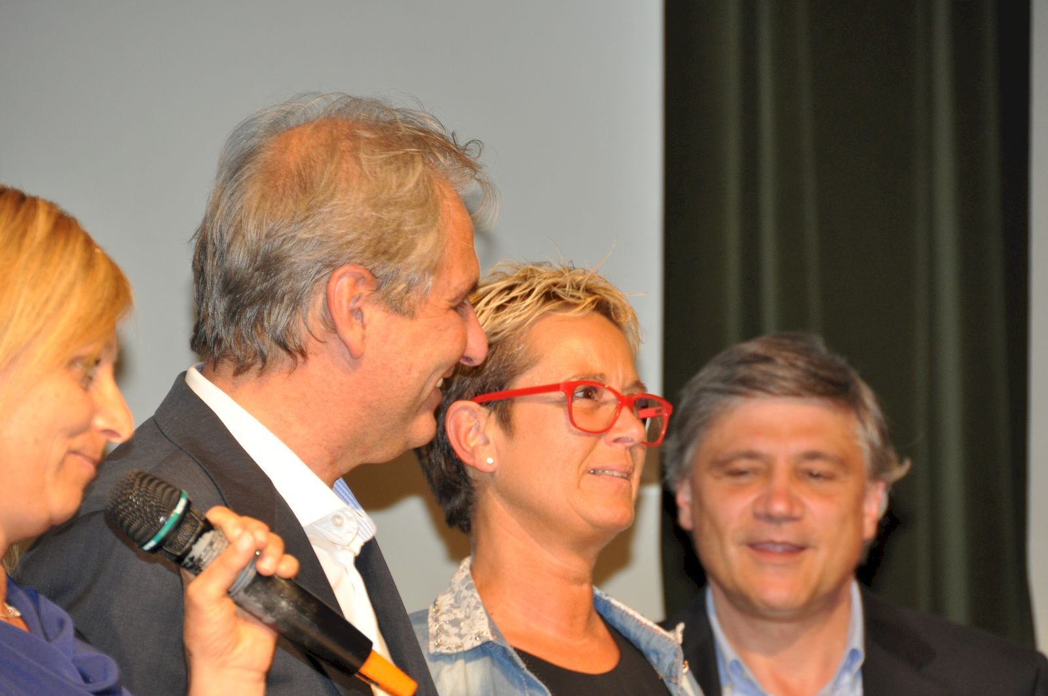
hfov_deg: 6.9
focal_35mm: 300
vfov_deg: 4.6
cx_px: 524
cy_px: 348
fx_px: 8723
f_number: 5.6
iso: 800
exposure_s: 1/60
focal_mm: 200
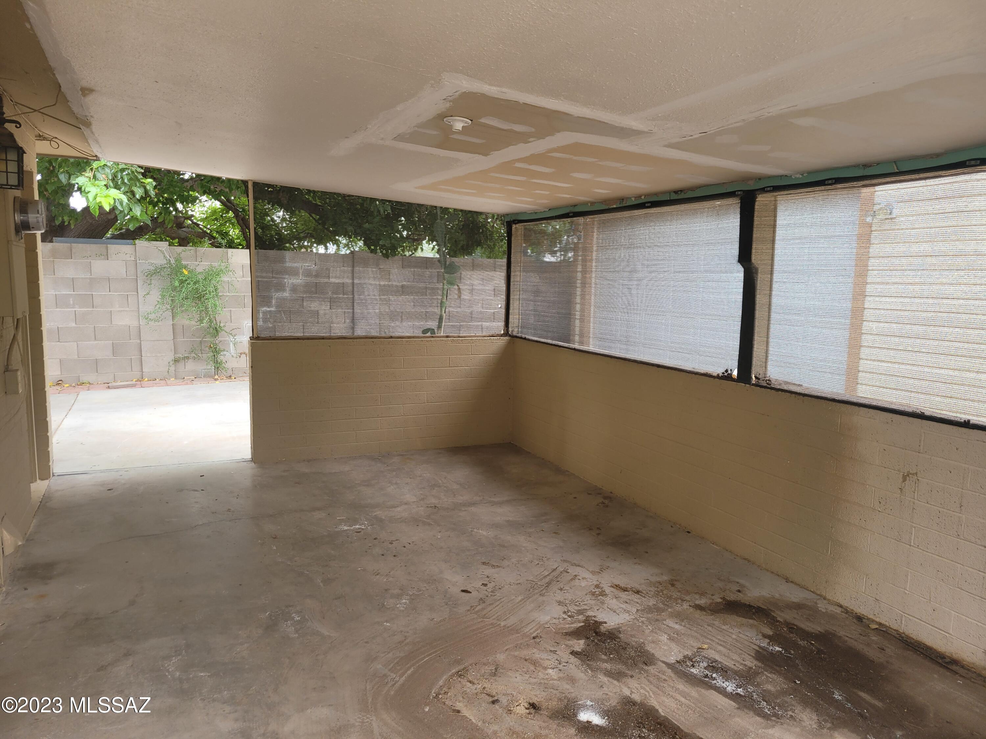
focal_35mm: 26
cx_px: 493
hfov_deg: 67.3
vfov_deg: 53.1
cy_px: 370
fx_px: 741
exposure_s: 1/120
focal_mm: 5.4
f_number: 1.8
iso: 80
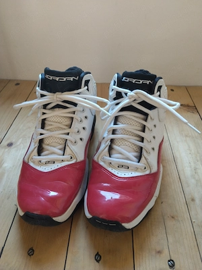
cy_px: 135
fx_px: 226
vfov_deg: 61.7
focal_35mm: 29
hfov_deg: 48.2
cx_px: 101
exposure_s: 1/25
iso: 400
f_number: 1.8
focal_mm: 4.22
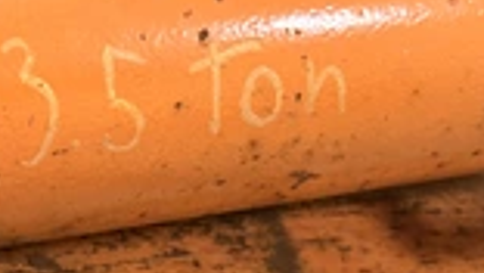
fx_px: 860
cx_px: 127
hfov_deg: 30.9
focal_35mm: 67
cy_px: 220
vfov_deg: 17.9
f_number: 1.78
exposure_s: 1/60
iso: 500
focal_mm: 6.76
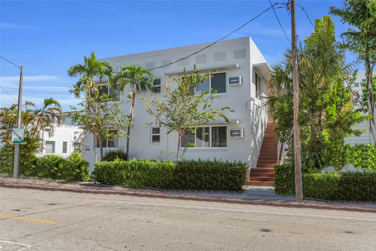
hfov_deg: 61.9
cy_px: 126
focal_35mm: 30
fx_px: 313
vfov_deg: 43.6
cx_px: 188
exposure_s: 1/200
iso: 200
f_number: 9
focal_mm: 20
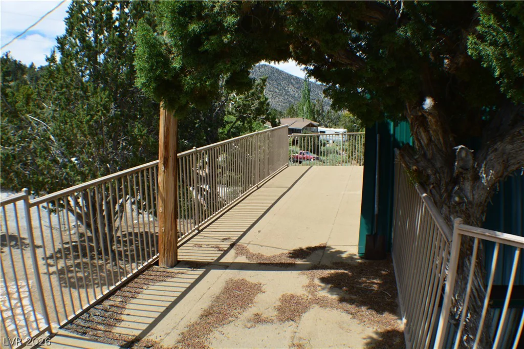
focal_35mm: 39
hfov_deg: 49.6
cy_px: 174
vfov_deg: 34.2
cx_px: 262
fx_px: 567
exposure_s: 1/125
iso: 180
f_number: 11
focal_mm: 26
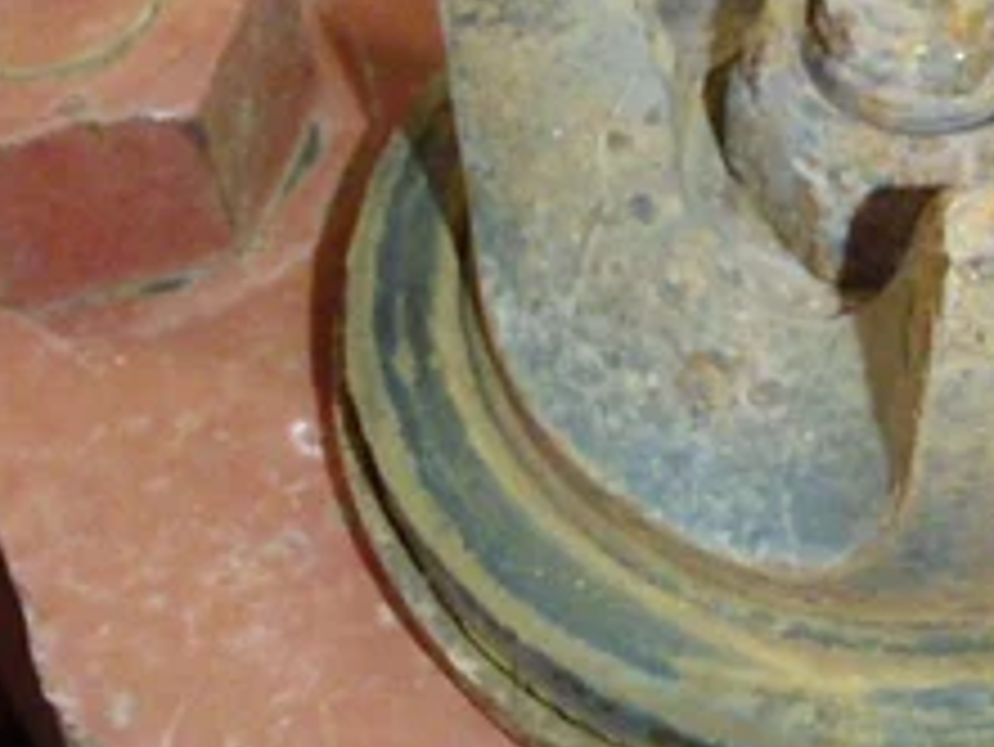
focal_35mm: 67
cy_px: 198
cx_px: 805
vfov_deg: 21.8
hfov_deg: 28.3
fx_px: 1925
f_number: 4.7
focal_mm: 6.64
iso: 2500
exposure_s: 1/30
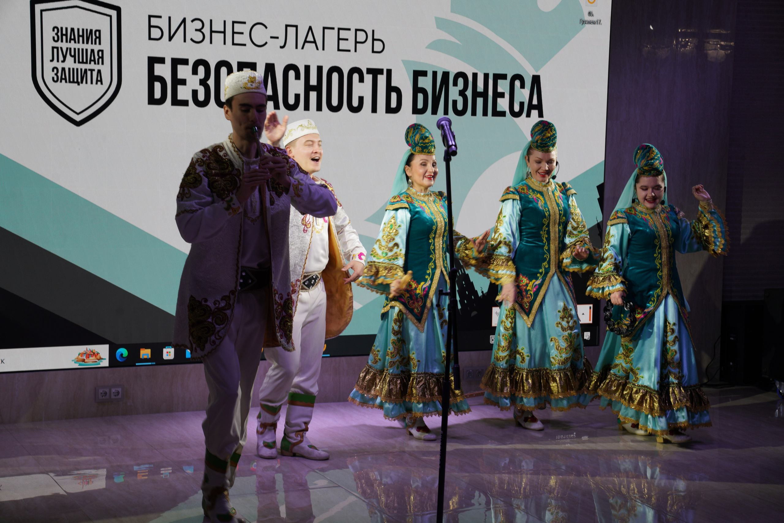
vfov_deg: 20.0
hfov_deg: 29.6
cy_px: 262
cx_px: 392
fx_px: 1481
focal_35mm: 68
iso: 320
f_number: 7.1
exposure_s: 1/125
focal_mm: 68
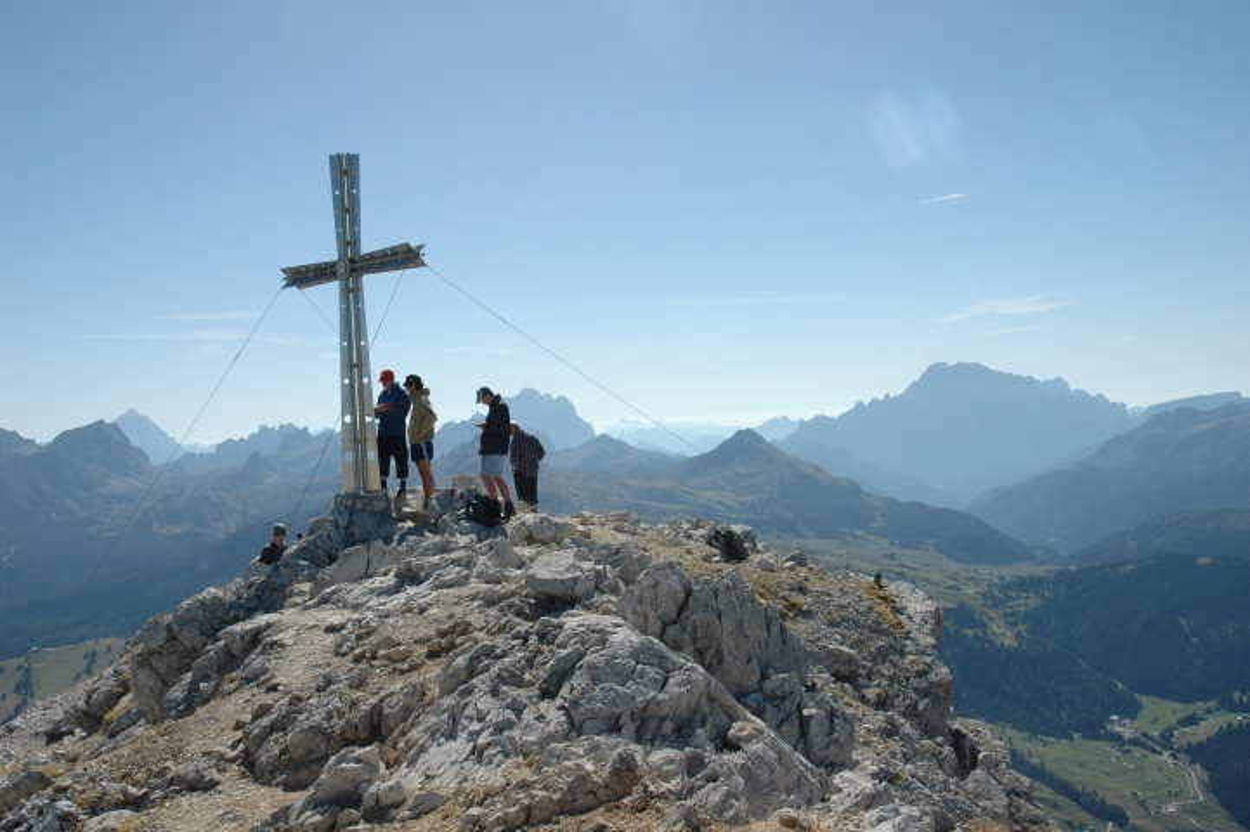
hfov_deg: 47.9
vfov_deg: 33.0
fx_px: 1406
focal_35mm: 40
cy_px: 416
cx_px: 625
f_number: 11
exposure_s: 1/320
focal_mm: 27
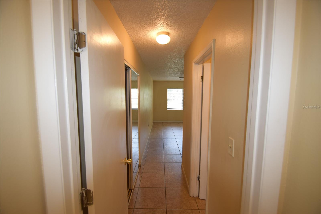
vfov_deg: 77.3
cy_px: 107
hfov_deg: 100.4
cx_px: 160
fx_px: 134
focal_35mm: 15
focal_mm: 10
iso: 400
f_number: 3.5
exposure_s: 1/60
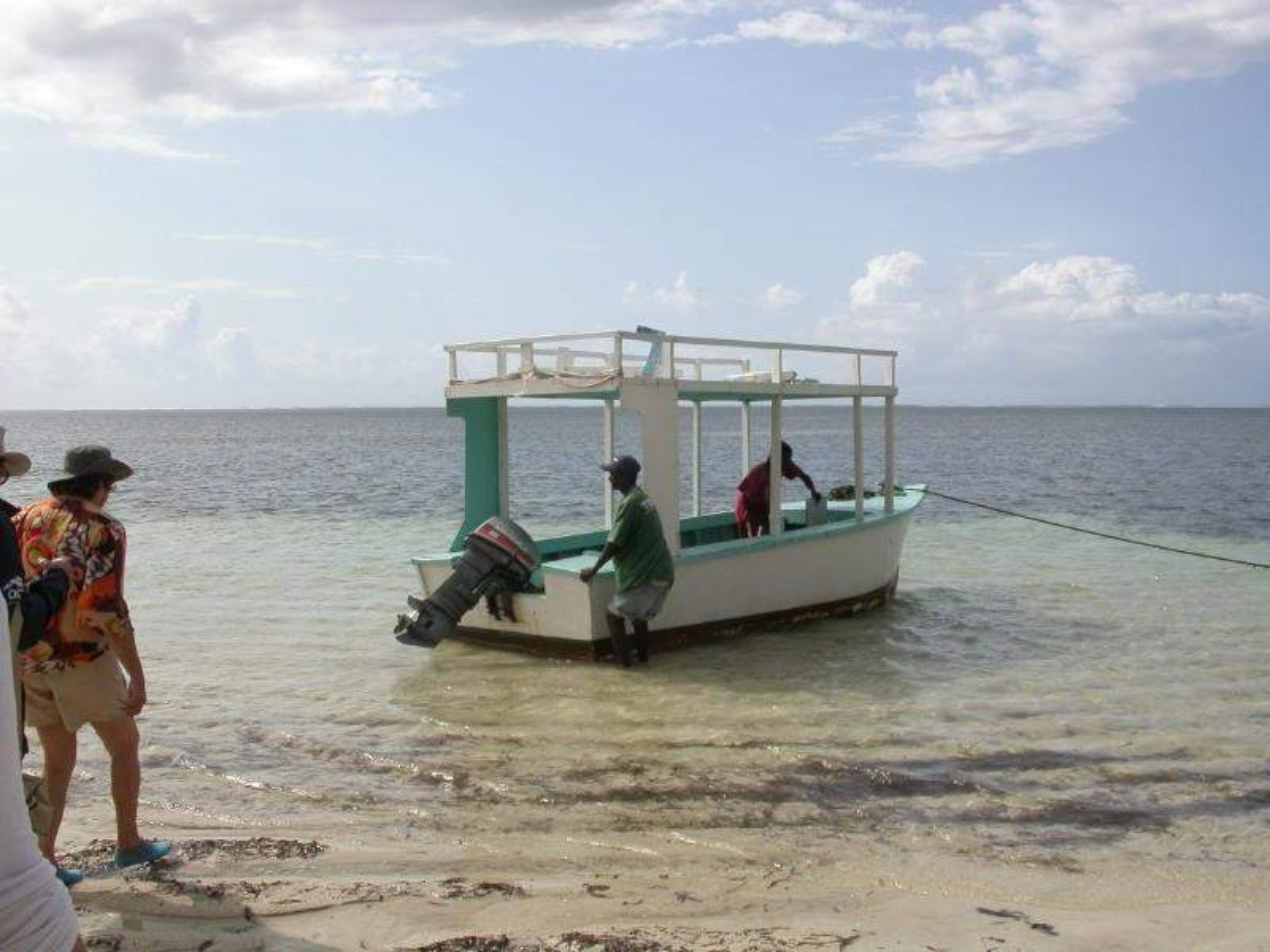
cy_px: 476
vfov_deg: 37.7
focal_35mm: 38
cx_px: 635
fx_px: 1394
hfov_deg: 49.0
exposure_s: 1/498
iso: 100
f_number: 7.5
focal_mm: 7.85
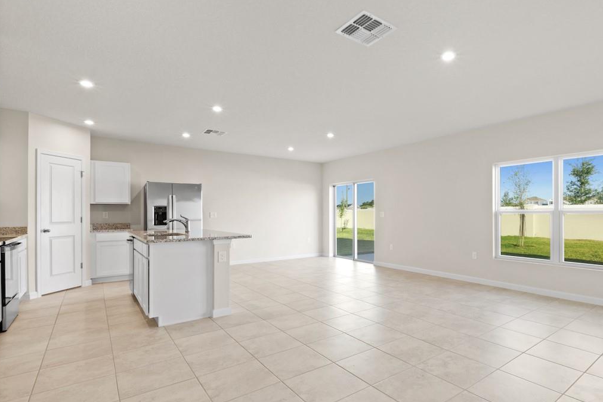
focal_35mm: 19
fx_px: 318
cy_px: 219
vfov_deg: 64.4
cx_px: 365
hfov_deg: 85.7
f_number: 9
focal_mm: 10
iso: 400
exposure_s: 1/6
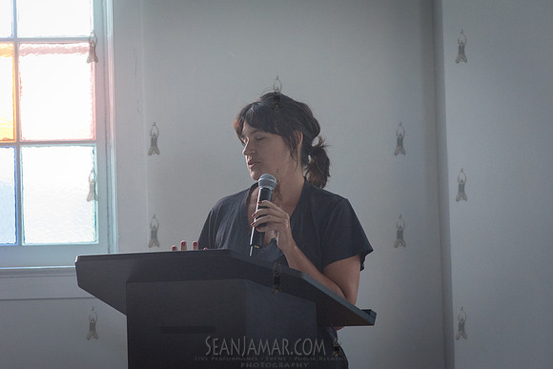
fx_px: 3073
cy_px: 184
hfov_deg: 10.3
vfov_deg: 6.9
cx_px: 276
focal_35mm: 200
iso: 4000
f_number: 4
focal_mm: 200
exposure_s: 1/500
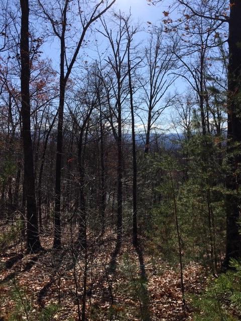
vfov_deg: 61.7
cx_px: 120
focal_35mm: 29
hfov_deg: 48.2
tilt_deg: -3.7
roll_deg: -2.9
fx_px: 269
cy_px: 160
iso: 25
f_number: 2.2
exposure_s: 1/2262
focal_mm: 4.15
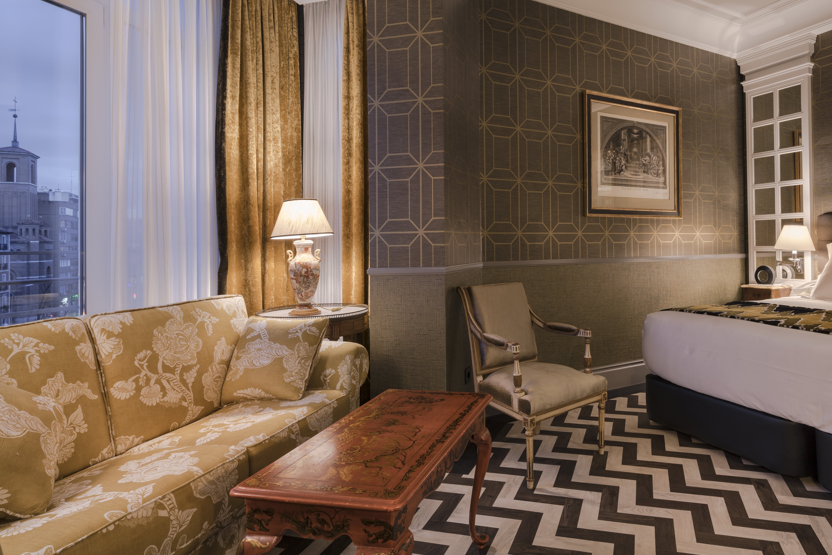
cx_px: 484
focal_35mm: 21
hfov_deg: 80.5
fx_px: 485
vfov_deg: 59.4
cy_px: 246
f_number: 11
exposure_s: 8
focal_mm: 18
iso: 100
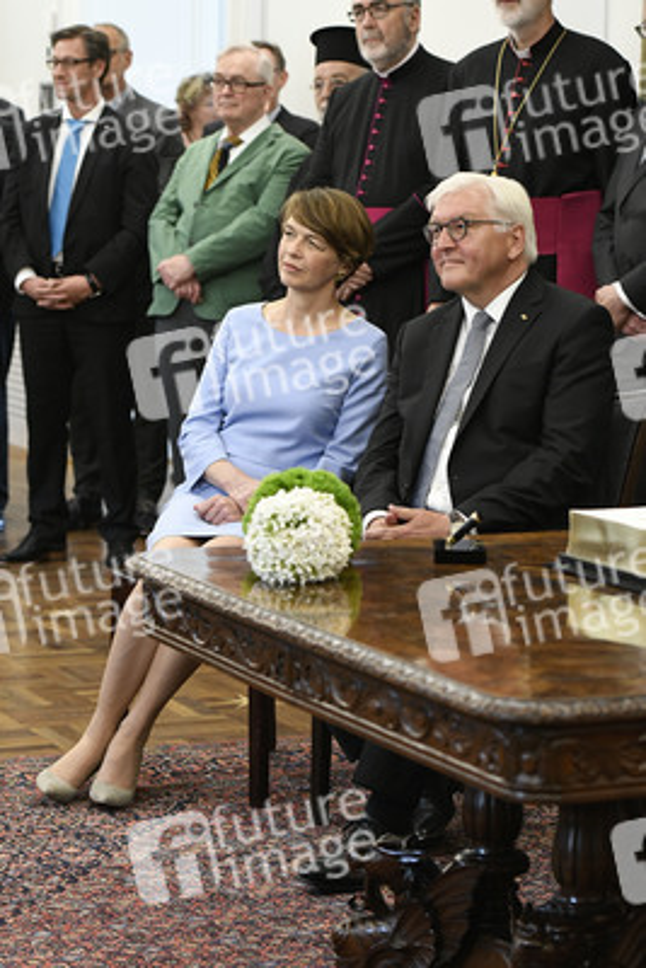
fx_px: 2824
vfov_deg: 19.4
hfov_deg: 13.1
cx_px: 323
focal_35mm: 105
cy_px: 484
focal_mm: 70
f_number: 4.5
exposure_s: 1/125
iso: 2500
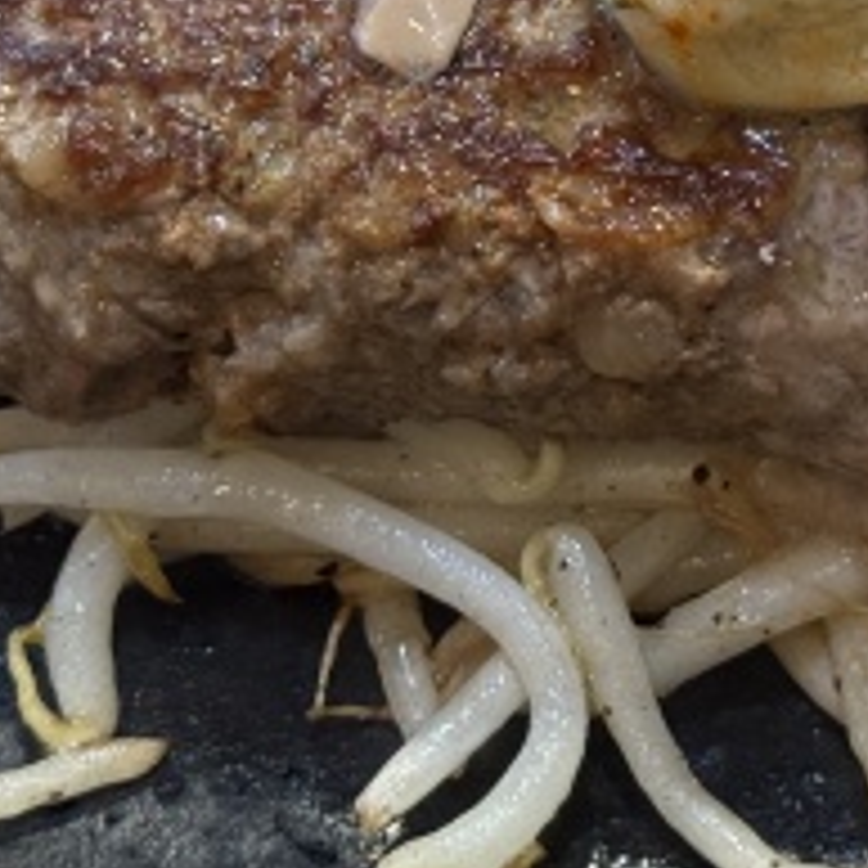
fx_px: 4000
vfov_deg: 12.3
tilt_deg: -49.3
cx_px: 774
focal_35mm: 141
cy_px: 103
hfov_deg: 12.3
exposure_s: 1/50
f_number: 1.78
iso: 200
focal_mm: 6.76
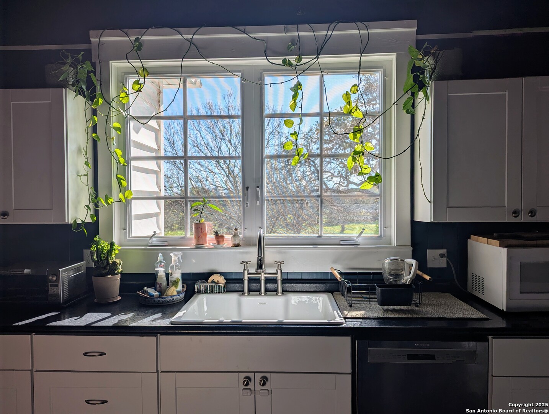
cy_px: 207
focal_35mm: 24
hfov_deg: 71.5
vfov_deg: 56.9
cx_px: 274
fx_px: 381
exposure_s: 1/1143
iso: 40
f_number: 1.85
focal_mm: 6.81
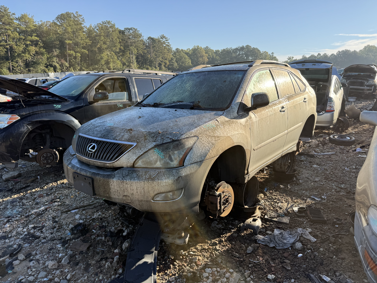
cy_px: 142
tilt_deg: -8.6
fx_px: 261
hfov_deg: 71.6
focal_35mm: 24
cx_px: 188
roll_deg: +0.1
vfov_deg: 56.8
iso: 80
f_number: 1.78
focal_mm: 6.76
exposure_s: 1/1437
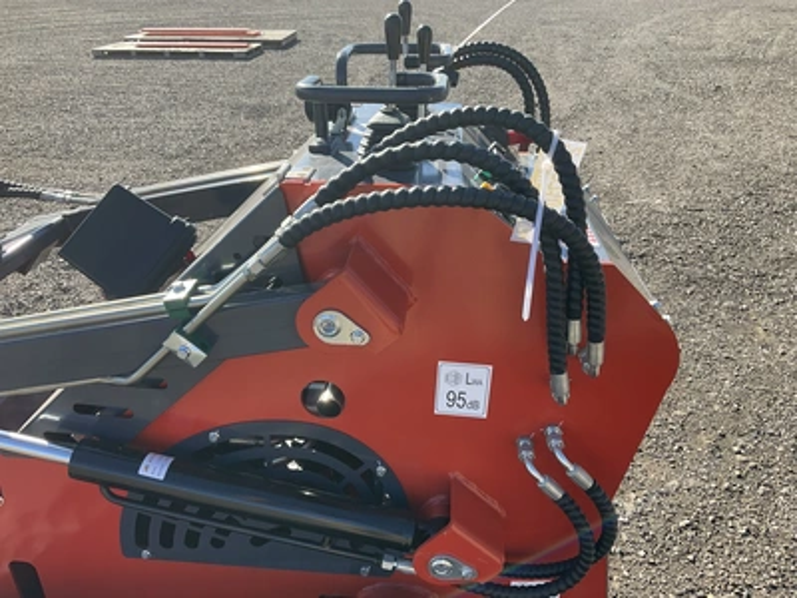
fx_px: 668
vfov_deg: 48.2
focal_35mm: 29
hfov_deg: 61.7
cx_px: 398
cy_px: 299
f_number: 1.8
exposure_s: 1/540
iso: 25
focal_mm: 3
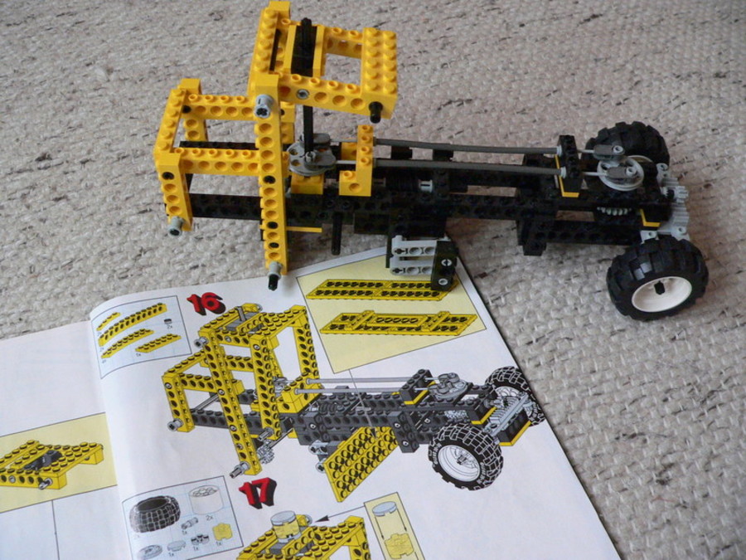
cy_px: 280
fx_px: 776
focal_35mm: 36
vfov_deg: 39.7
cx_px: 373
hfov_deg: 51.4
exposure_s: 1/10
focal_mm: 6
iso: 400
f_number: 2.8
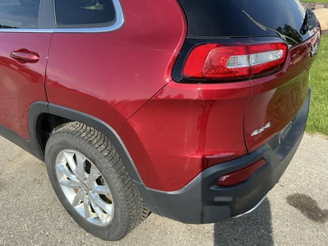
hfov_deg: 63.4
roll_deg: +1.2
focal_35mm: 28
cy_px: 123
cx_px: 164
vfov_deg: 49.7
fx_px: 265
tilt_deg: -29.1
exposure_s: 1/709
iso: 25
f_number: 1.8
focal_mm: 3
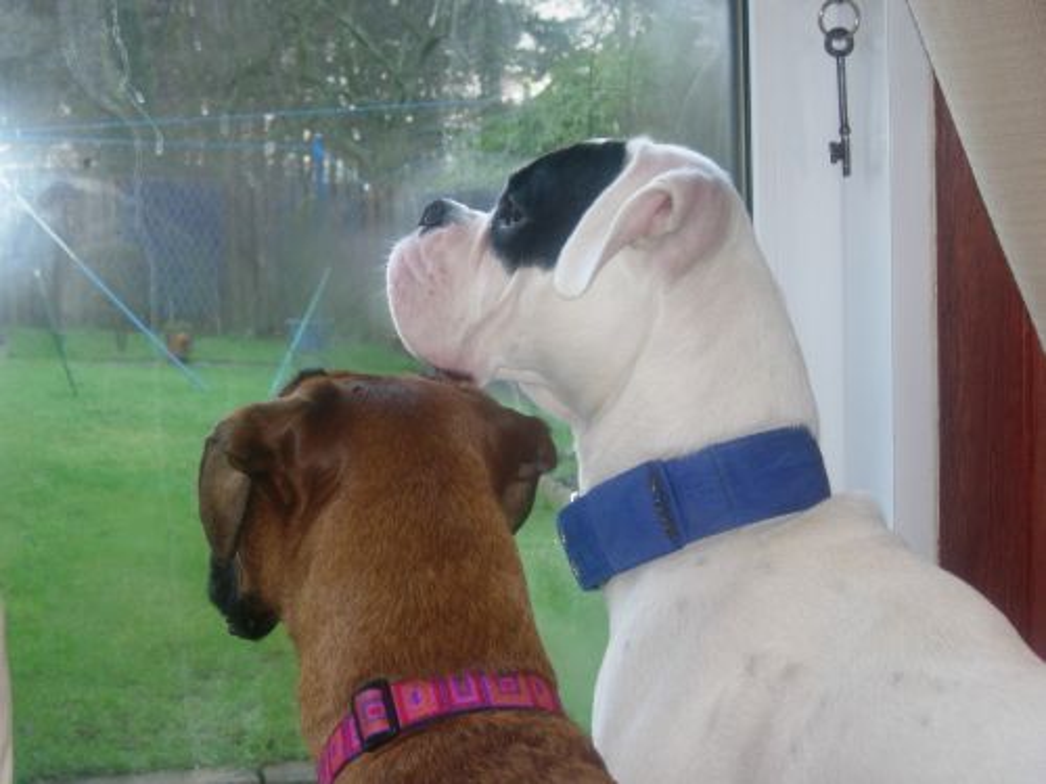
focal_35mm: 51
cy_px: 392
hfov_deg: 37.5
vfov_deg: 28.6
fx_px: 1541
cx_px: 523
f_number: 3.2
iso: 79
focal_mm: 10.6
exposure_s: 1/32
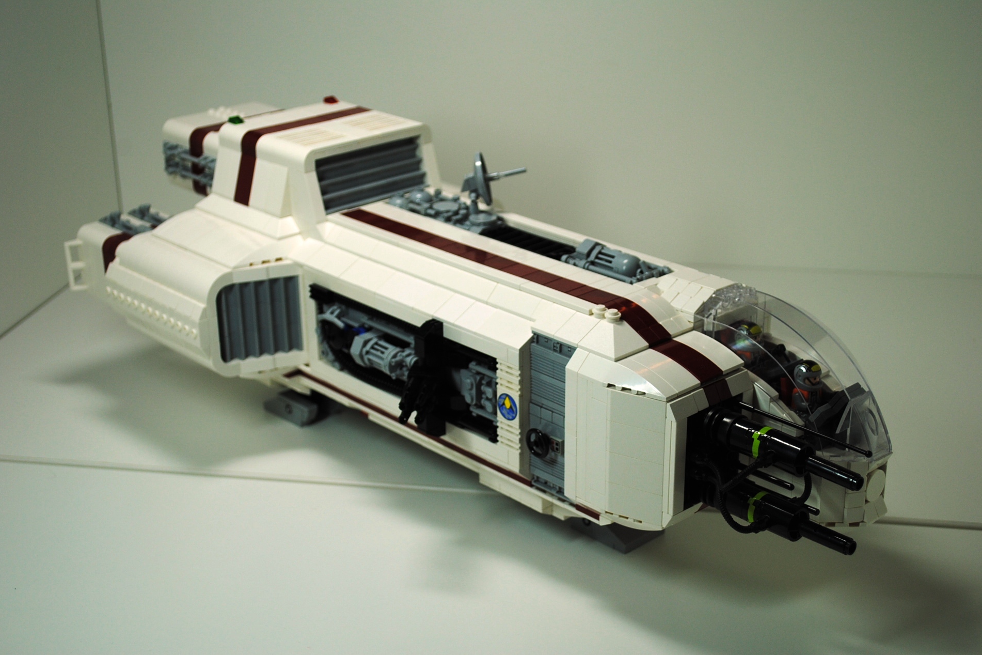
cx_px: 487
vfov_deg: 25.3
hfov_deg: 37.2
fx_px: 1460
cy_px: 332
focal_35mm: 54
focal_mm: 35
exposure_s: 1/125
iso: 200
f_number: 5.3
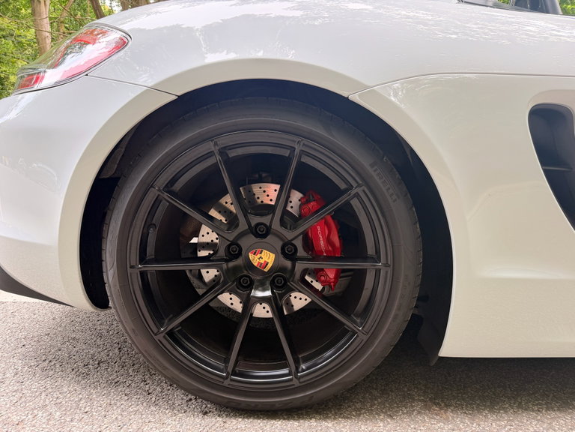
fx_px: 399
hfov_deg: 71.6
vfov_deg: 56.8
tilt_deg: -10.4
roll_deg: -1.0
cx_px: 288
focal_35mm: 24
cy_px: 216
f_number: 1.78
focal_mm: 6.76
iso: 100
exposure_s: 1/121
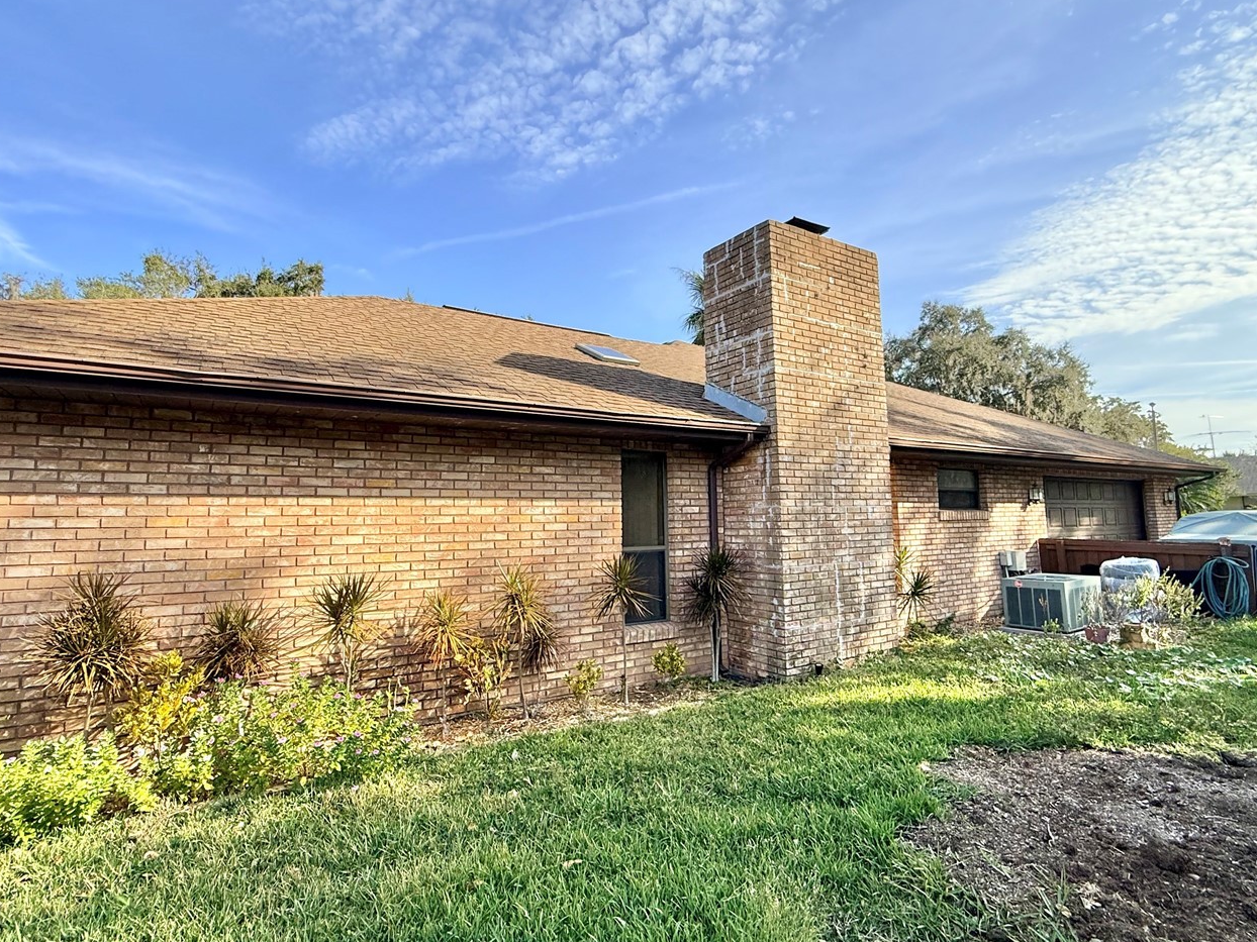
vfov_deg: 71.6
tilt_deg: +5.7
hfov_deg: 87.7
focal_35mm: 18
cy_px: 454
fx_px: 654
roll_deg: +0.4
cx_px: 601
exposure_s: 1/779
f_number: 2.2
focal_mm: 2.22
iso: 50
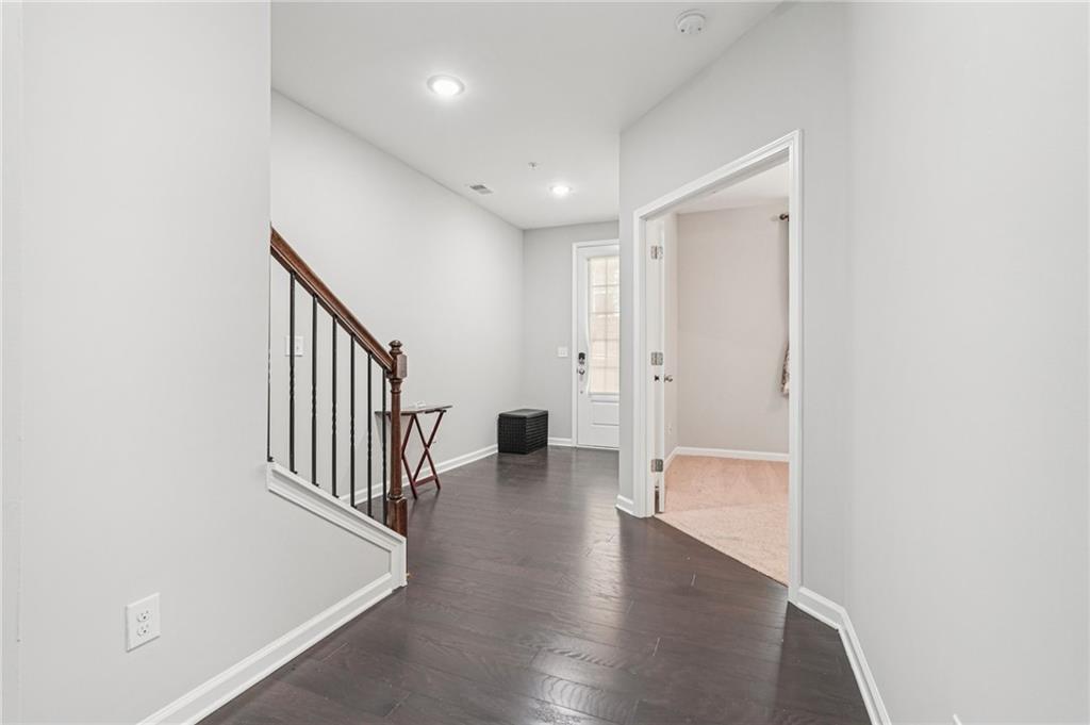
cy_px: 362
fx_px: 499
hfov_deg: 95.0
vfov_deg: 72.0
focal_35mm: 16
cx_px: 545
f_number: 8
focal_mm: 16.5
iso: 800
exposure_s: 1/8
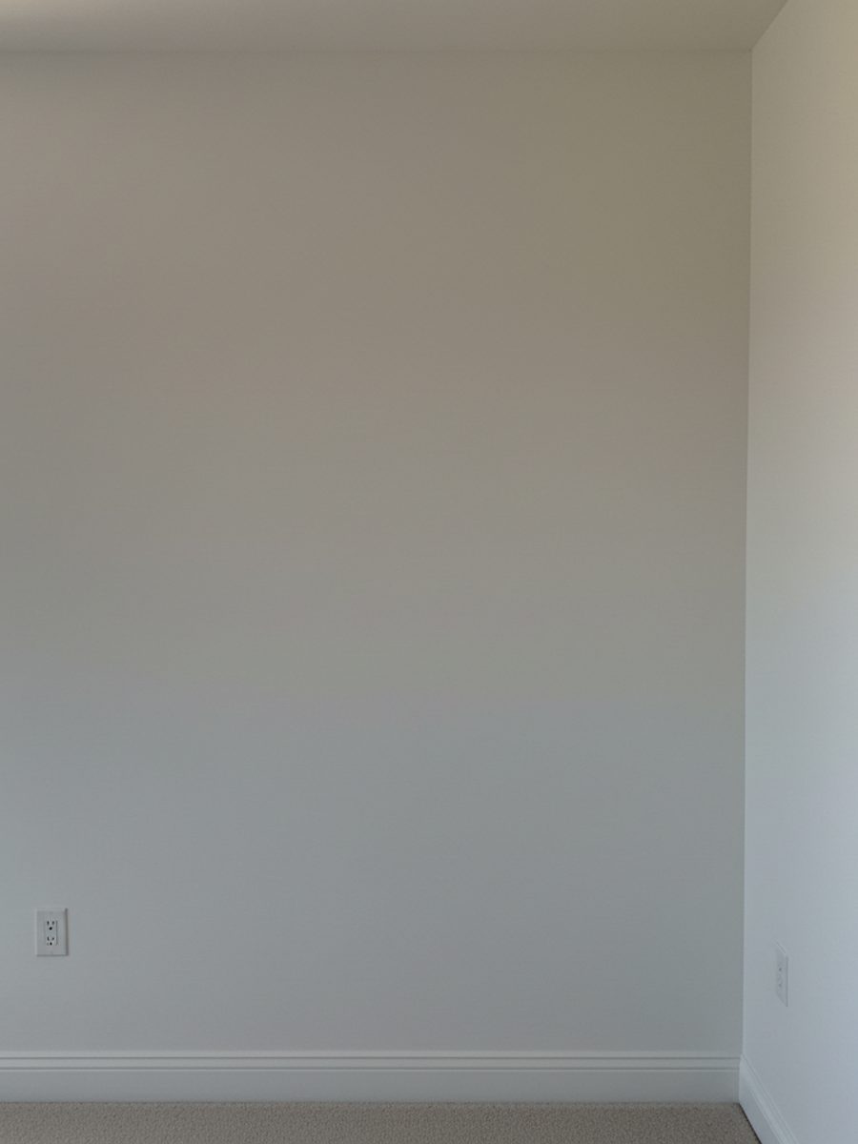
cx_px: 429
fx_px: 793
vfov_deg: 71.6
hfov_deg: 56.8
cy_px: 572
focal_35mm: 24
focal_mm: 6.8
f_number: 1.68
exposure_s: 1/1614
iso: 808
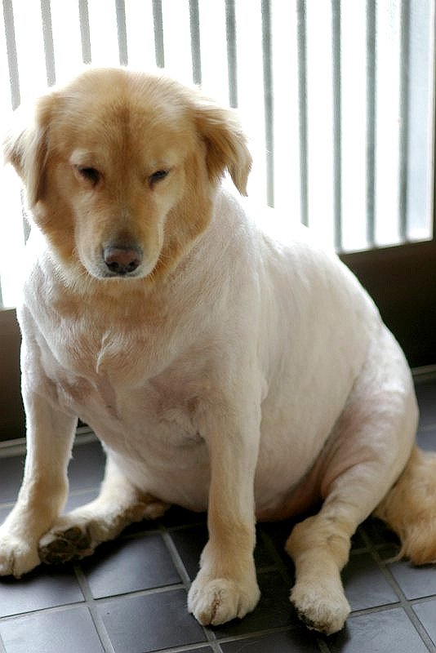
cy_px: 326
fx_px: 2096
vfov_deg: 17.7
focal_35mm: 116
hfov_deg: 11.9
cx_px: 218
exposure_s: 1/125
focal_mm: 77
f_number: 2.2
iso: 200
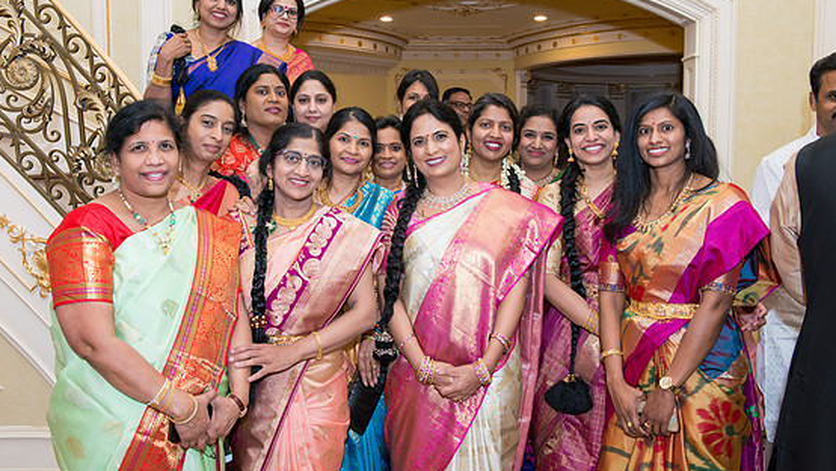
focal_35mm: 34
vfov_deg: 34.6
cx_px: 409
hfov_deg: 58.0
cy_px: 203
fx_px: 754
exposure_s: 1/125
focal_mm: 31
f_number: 5.6
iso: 1250
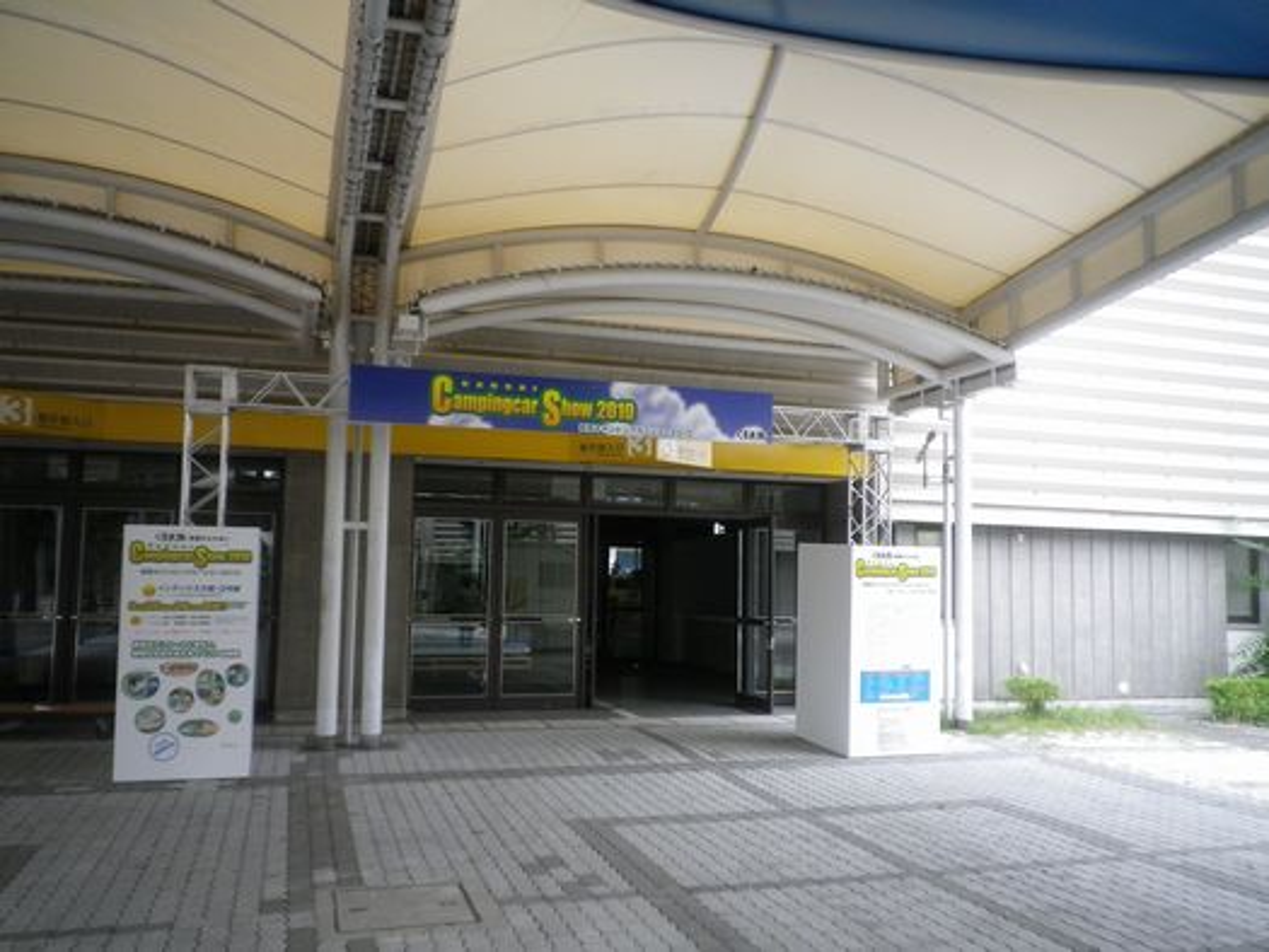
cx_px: 634
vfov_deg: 49.8
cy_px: 476
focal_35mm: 28
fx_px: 1027
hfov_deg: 63.4
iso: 160
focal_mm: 5.05
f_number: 3.5
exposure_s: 1/50
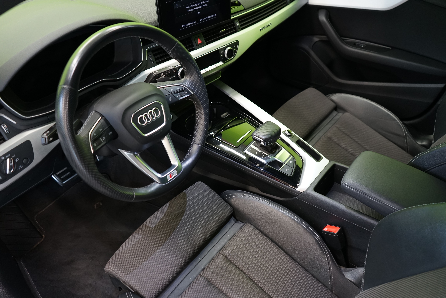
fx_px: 372
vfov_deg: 43.6
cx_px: 223
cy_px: 149
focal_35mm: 30
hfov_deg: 61.9
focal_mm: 30
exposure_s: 1/20
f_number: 4
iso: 1000
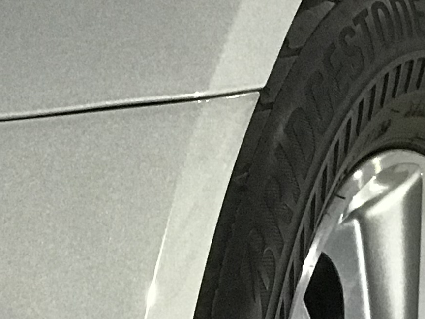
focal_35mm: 266
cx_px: -97
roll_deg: +3.9
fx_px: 3266
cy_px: -381
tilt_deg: -0.2
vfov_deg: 5.4
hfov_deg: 7.4
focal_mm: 6.6
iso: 125
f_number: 2.8
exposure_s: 1/60
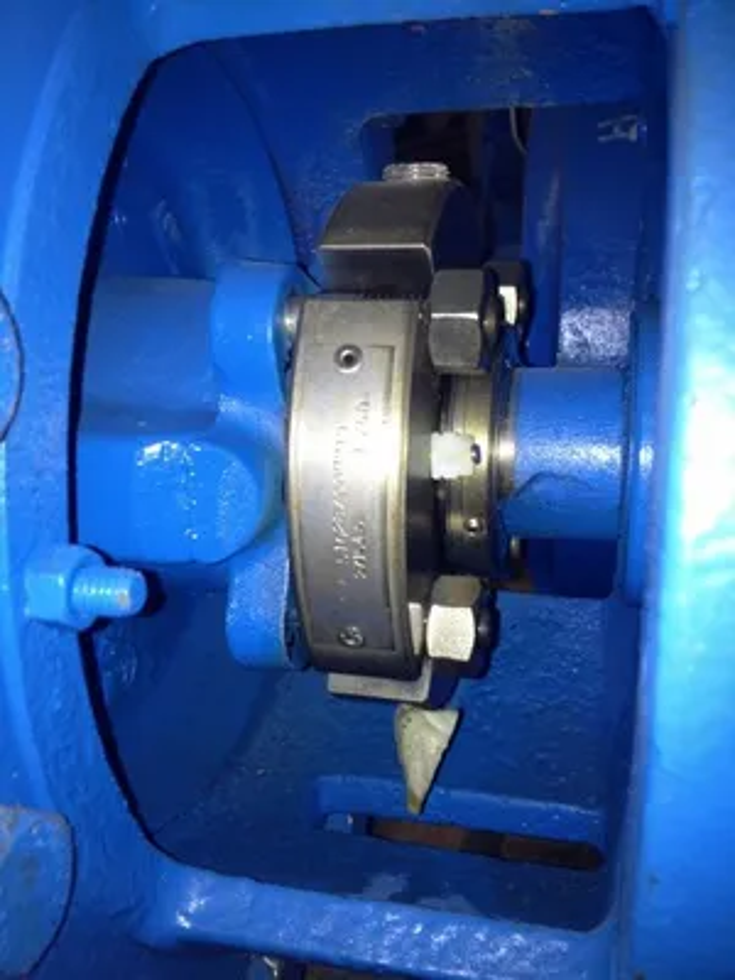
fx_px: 991
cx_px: 368
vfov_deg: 52.6
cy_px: 490
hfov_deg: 40.7
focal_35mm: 35
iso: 50
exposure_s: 1/23
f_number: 2.4
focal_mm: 4.28
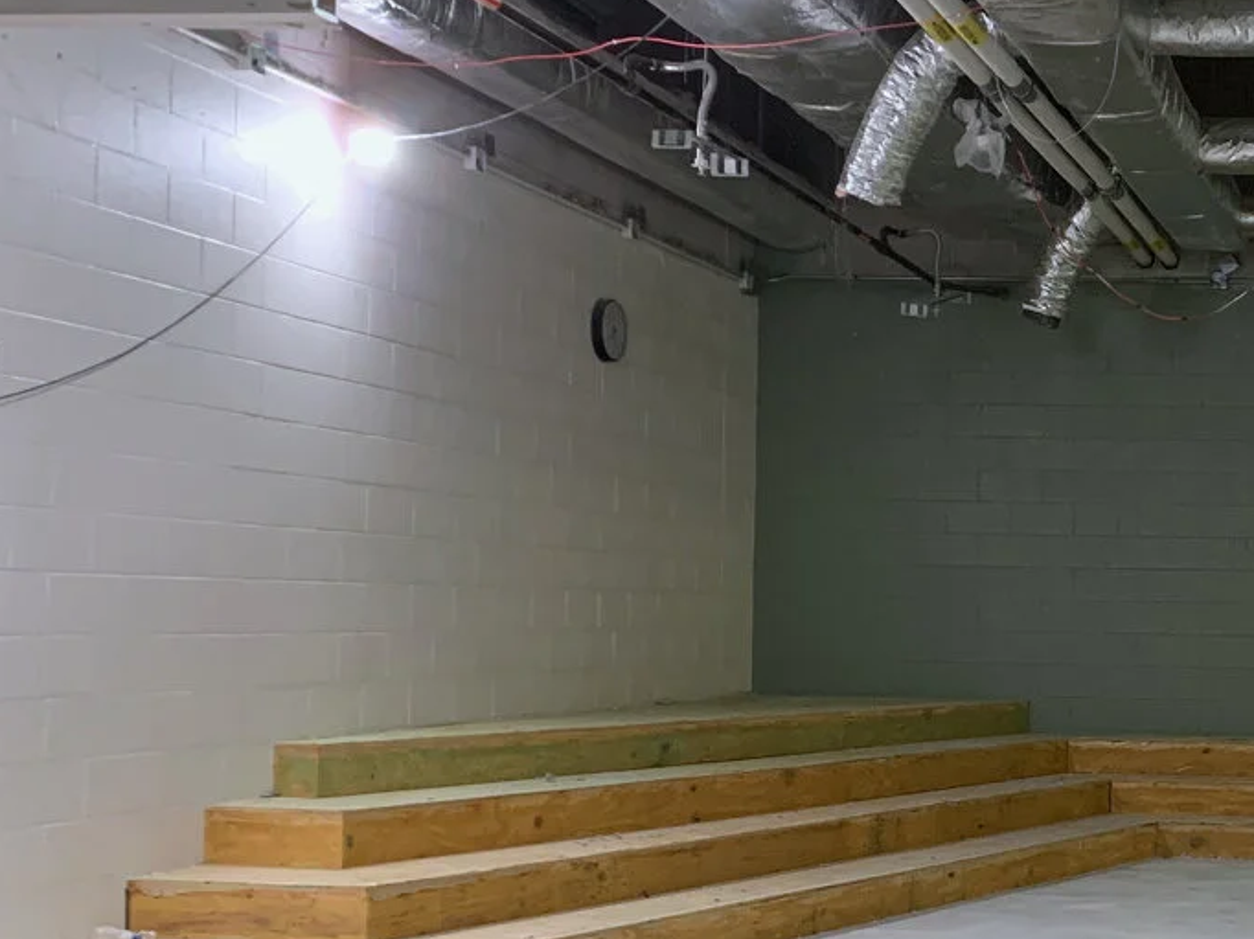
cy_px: 577
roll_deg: -0.9
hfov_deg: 29.2
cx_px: 1313
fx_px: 2209
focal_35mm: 61
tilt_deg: +0.3
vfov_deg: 24.0
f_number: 1.8
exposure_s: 1/40
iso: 320
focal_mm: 4.25
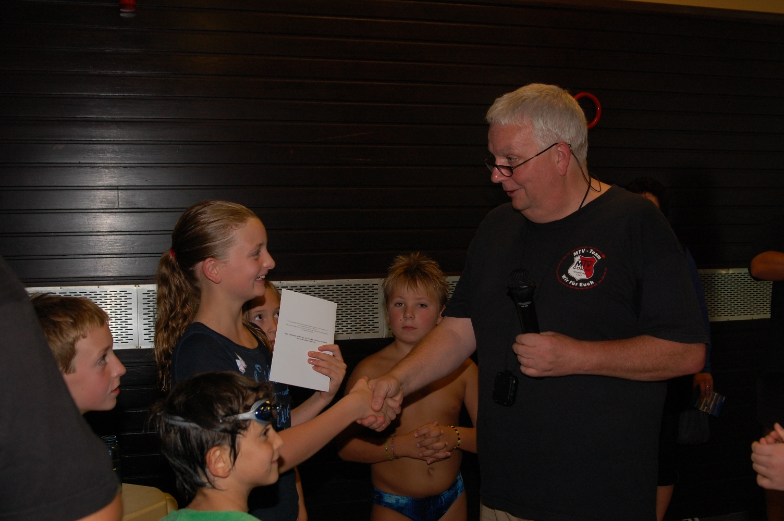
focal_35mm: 42
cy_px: 260
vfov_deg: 31.8
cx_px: 392
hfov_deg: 46.4
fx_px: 914
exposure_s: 1/60
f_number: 5
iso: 400
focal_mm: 28
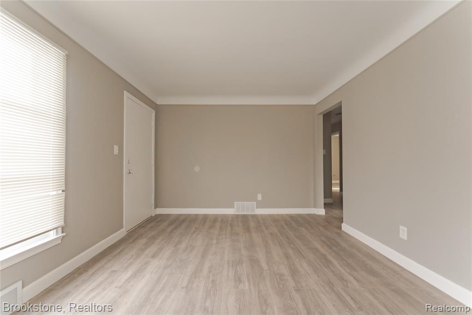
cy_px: 158
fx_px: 183
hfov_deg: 104.3
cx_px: 236
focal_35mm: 14
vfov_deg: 81.2
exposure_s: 1/30
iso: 250
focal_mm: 14
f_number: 18
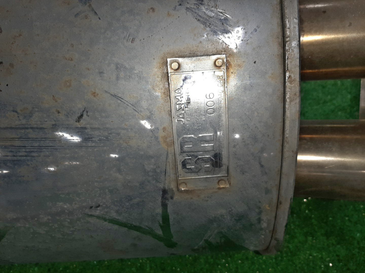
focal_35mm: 26
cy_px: 136
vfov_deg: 53.1
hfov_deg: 67.3
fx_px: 274
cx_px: 182
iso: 72
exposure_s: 1/100
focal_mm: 3.93
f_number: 1.7
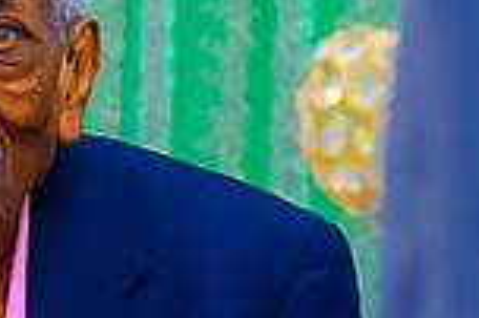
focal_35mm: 879
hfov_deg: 2.3
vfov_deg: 1.6
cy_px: 180
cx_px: -272
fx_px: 11683
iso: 5000
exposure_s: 1/200
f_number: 2.8
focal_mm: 115
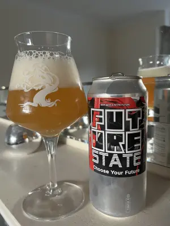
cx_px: 85
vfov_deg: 67.3
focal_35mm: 26
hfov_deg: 53.1
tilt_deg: -9.2
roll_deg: +3.1
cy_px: 113
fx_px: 170
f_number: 1.6
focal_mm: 5.1
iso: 640
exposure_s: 1/40
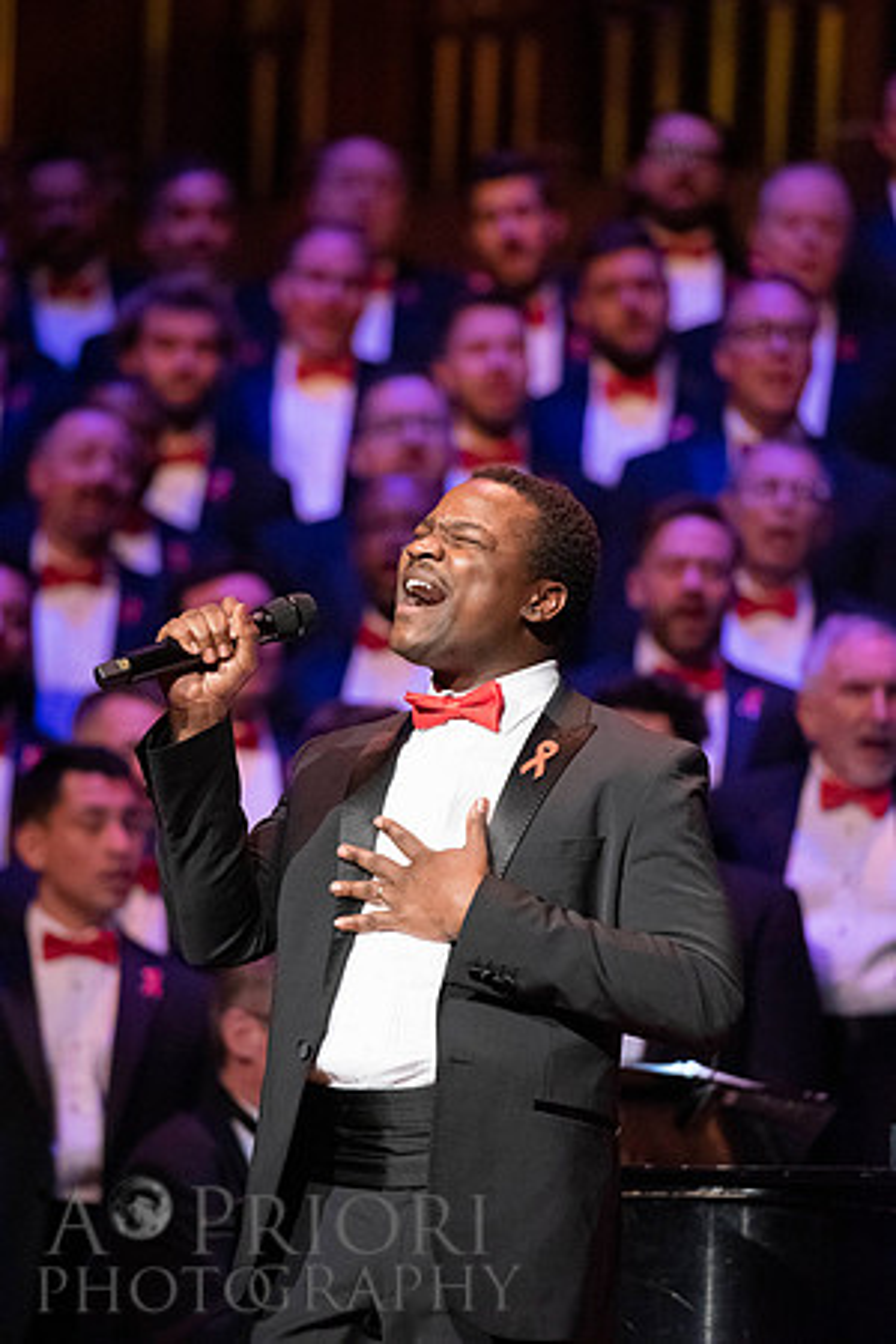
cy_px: 672
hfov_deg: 6.9
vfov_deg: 10.3
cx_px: 448
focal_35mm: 200
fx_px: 7466
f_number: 4
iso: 6400
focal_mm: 200
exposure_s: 1/200
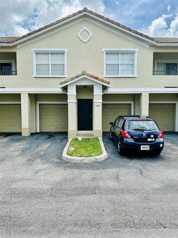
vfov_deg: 67.3
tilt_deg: -2.5
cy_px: 119
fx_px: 178
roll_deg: +1.5
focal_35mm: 26
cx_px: 89
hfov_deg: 53.1
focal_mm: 5.7
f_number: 1.5
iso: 50
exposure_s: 1/2353
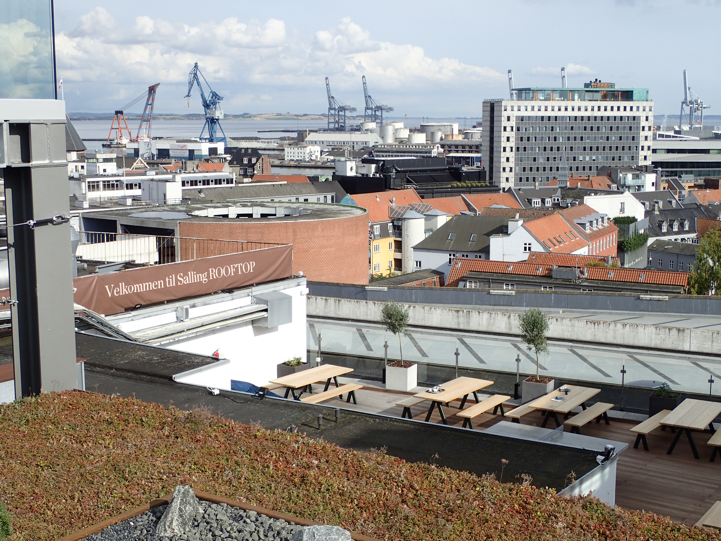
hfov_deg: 38.9
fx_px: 1021
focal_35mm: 49
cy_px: 270
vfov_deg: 29.7
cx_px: 360
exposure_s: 1/640
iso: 100
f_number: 4.5
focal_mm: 8.99
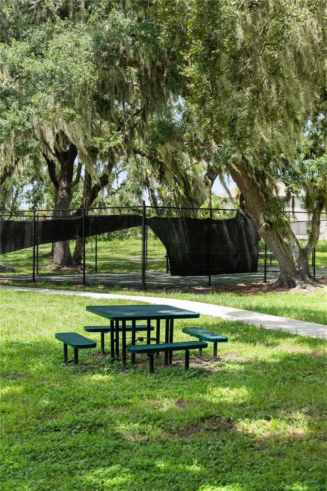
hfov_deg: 21.3
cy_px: 246
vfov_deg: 31.4
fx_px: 871
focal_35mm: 64
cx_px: 164
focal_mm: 64
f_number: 6.7
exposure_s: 1/125
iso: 160
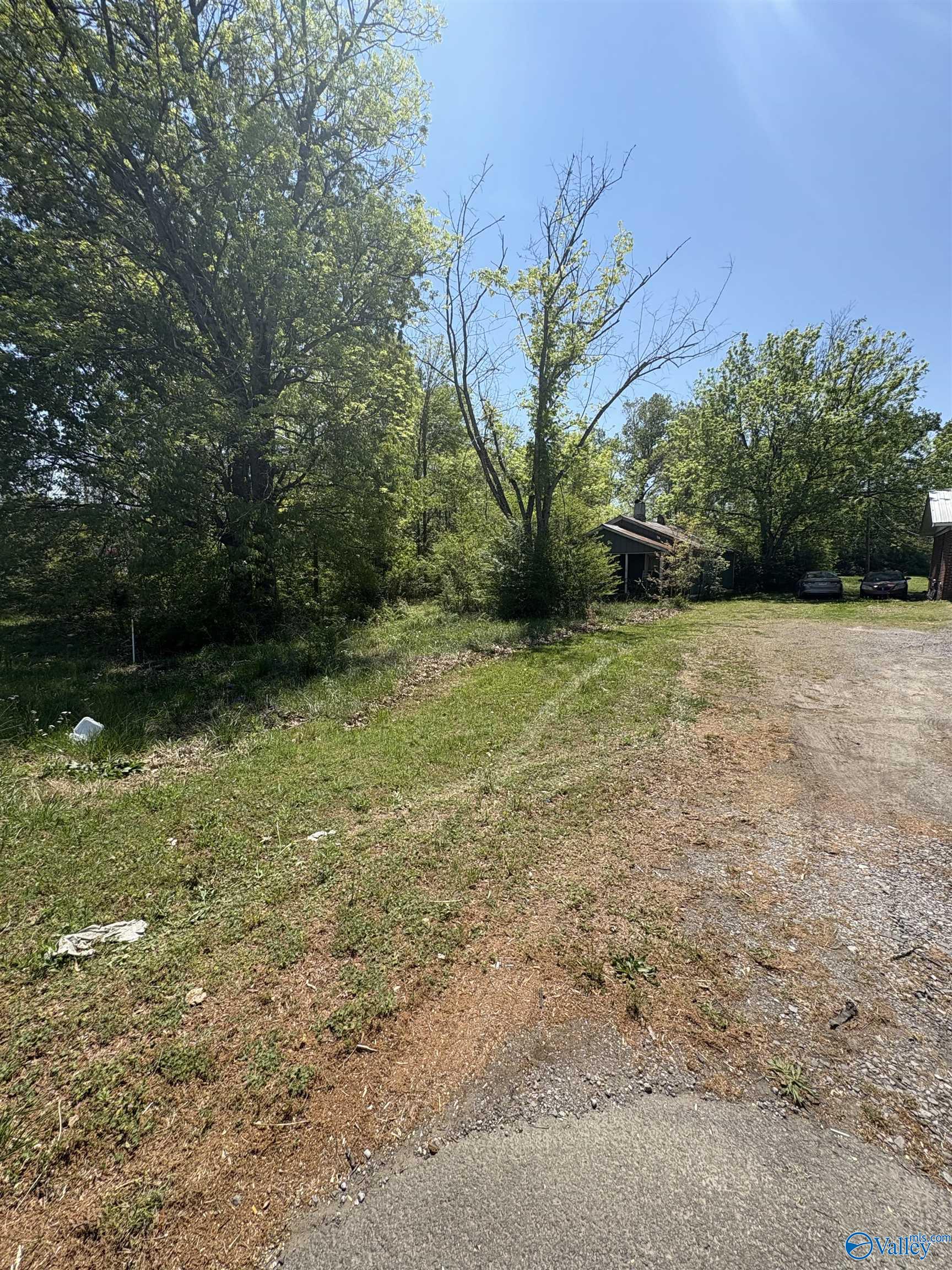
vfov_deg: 102.1
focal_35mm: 14
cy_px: 635
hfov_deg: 85.7
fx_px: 513
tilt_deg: -7.4
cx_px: 476
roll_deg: -1.0
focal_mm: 2.22
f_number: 2.2
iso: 40
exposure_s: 1/1299
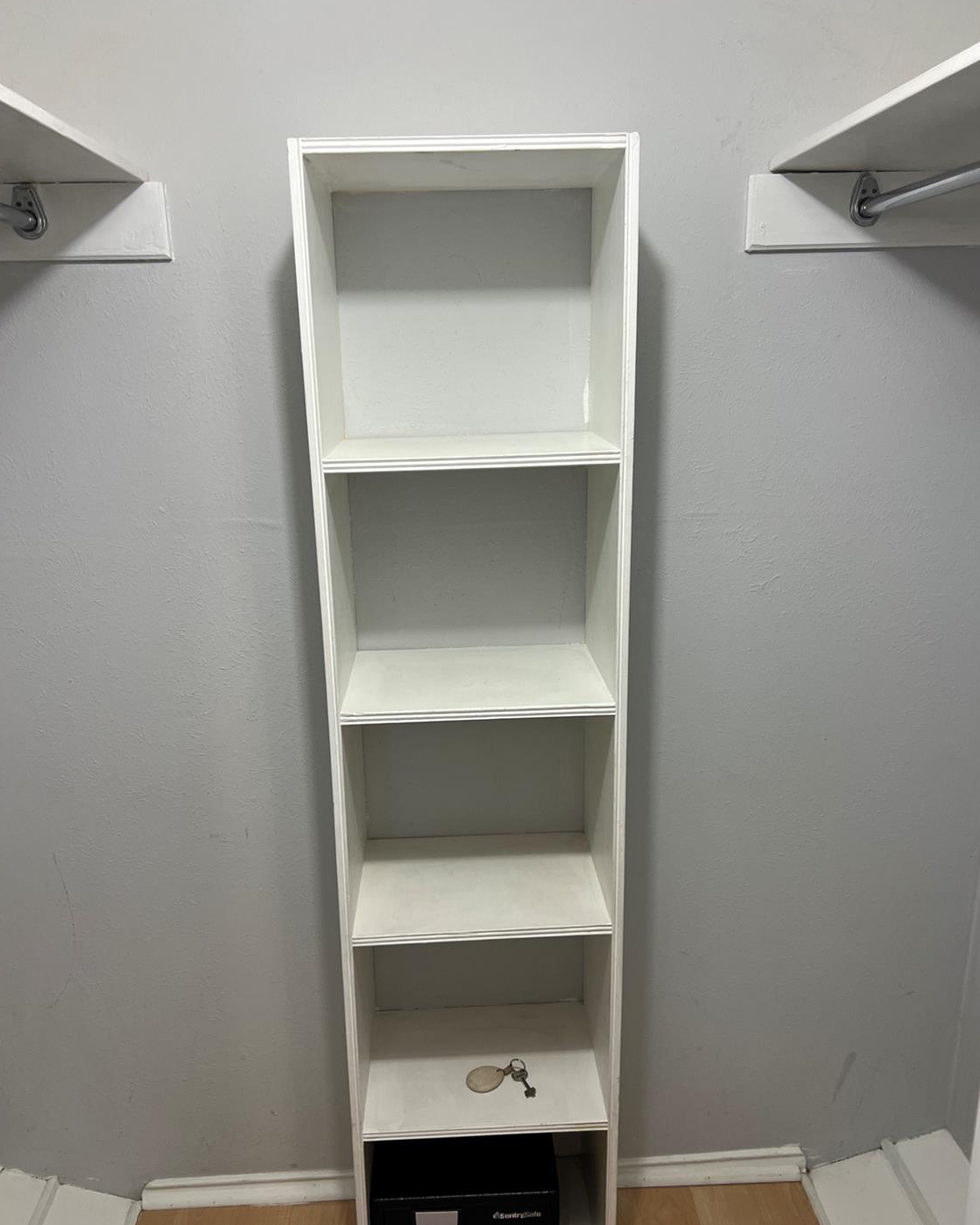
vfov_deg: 62.2
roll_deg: +1.1
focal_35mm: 28
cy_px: 639
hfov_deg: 51.5
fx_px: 1015
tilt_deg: -15.3
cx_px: 490
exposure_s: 1/60
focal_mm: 5.7
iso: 80
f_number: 1.5
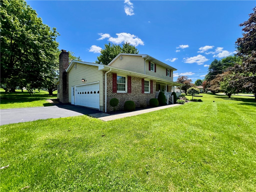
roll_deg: +1.6
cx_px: 128
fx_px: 96
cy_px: 96
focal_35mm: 13
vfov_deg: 89.9
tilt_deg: -1.8
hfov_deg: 106.2
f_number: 1.8
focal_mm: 1.57
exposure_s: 1/1340
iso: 32
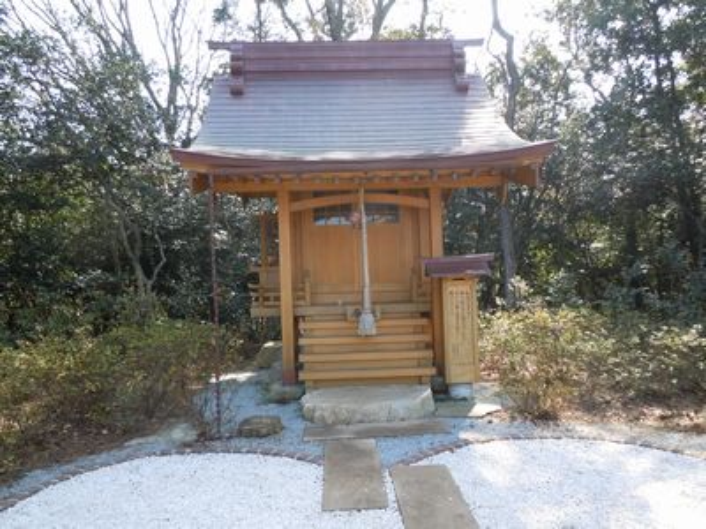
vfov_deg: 49.7
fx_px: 571
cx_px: 353
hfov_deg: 63.4
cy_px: 264
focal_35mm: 28
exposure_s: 1/100
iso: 100
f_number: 3.7
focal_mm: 5
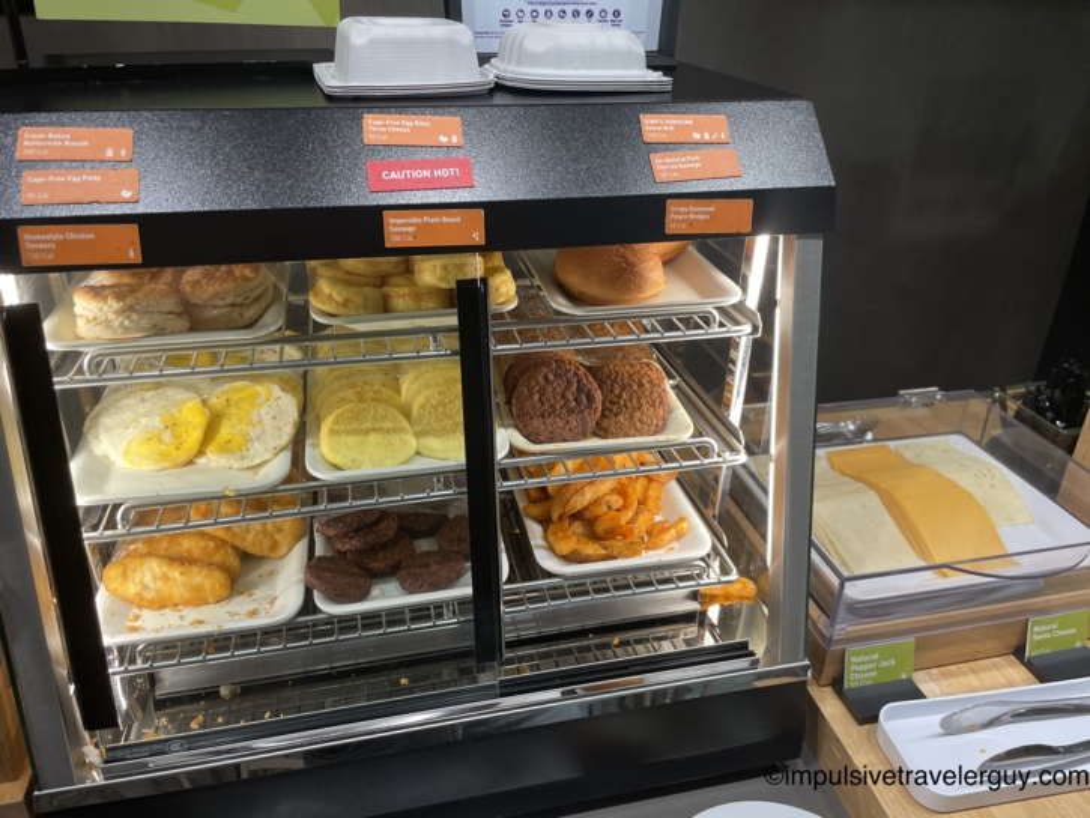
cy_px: 409
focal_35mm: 26
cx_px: 545
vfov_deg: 53.1
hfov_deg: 67.3
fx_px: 819
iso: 64
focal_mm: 4.2
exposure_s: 1/60
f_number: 1.6
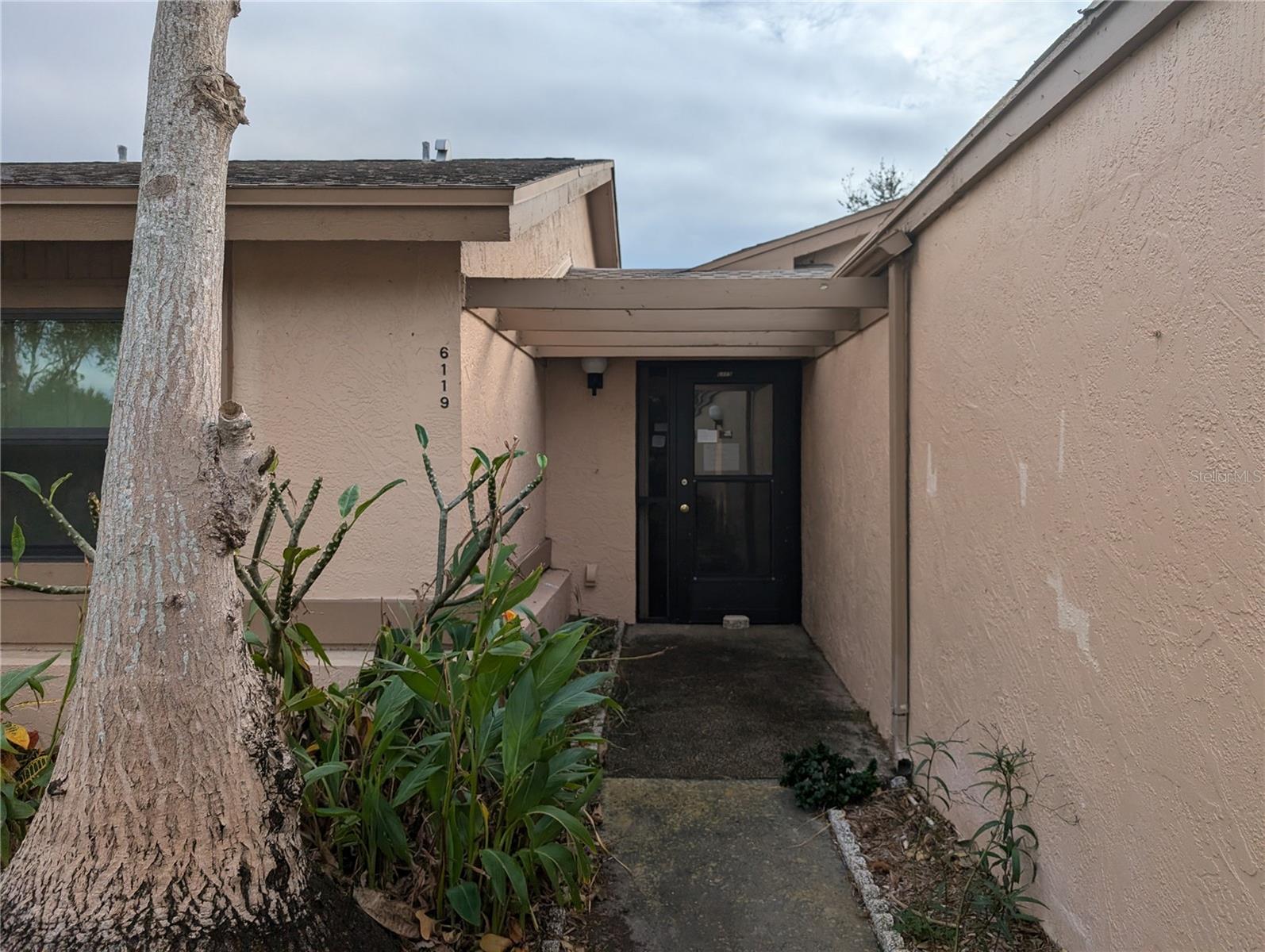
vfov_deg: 56.9
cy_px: 476
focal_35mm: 24
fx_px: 878
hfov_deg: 71.5
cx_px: 632
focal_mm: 6.9
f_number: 1.68
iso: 18
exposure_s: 1/699
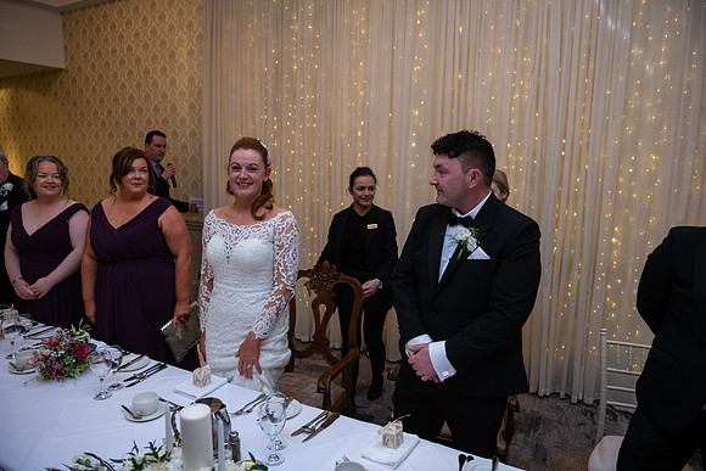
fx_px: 471
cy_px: 236
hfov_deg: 73.7
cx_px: 353
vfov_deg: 53.2
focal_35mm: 24
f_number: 3.5
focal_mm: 24
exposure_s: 1/160
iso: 800
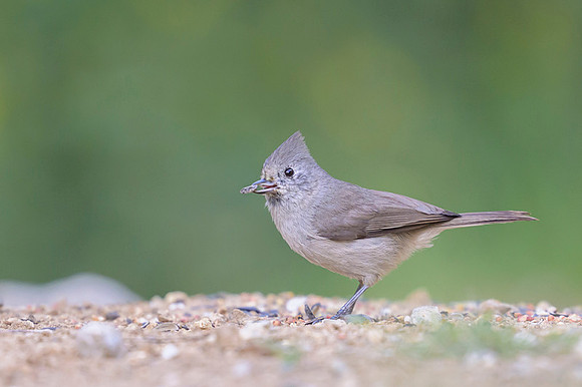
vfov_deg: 1.2
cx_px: 297
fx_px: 18149
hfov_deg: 1.8
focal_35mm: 1123
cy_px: 240
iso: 1000
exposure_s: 1/400
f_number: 2.8
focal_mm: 400
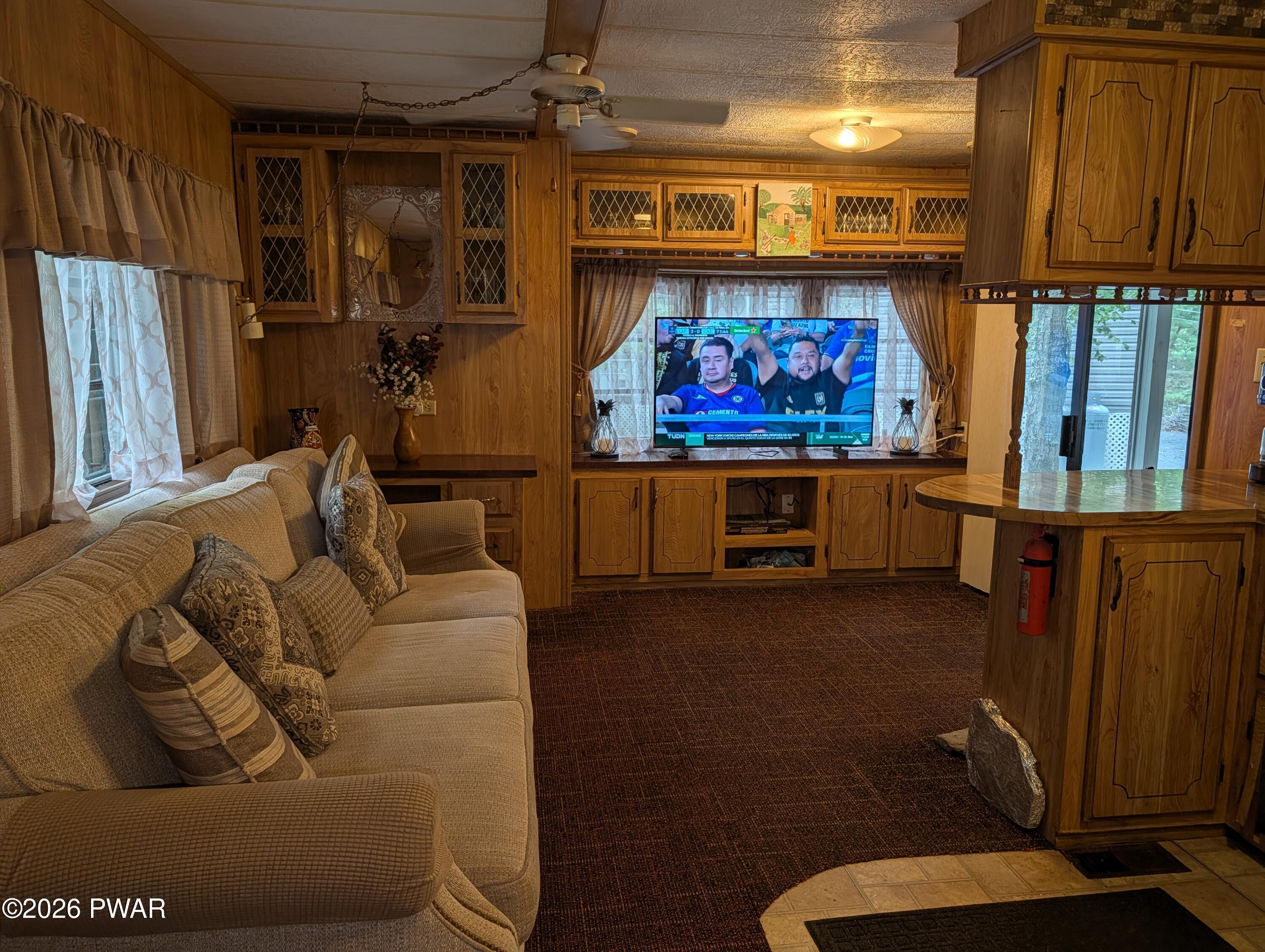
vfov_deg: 56.9
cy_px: 476
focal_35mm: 24
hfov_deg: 71.5
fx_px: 878
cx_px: 632
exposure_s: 1/128
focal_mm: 6.9
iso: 21
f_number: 1.68
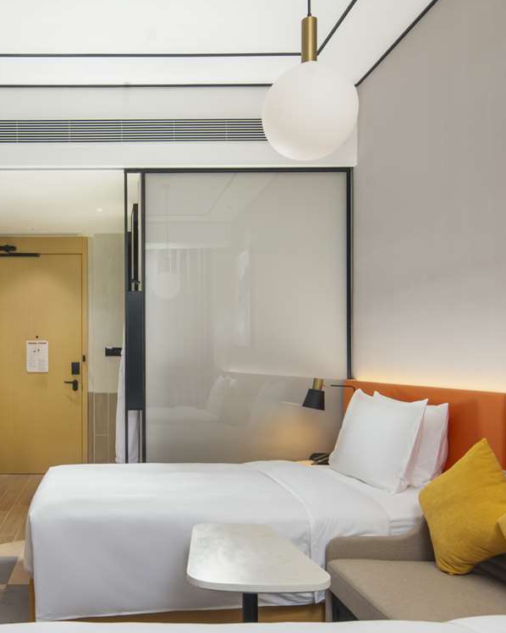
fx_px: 599
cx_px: 114
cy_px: 366
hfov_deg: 44.0
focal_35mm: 32
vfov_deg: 55.4
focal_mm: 17
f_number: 8
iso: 160
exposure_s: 1/25
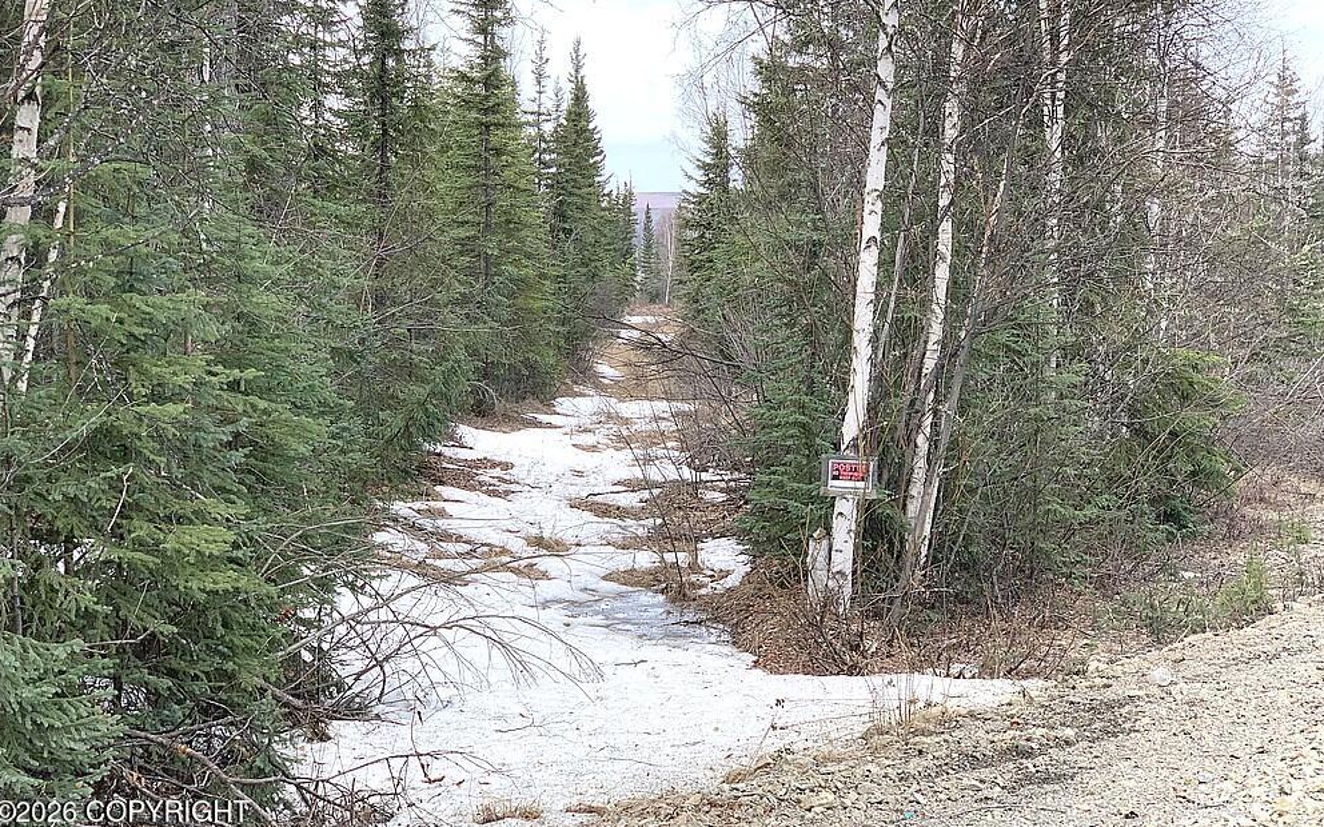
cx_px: 659
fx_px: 2021
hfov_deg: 36.3
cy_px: 353
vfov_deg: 23.1
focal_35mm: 56
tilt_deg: -2.5
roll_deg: -0.9
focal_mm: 6
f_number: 2.4
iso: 16
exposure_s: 1/400
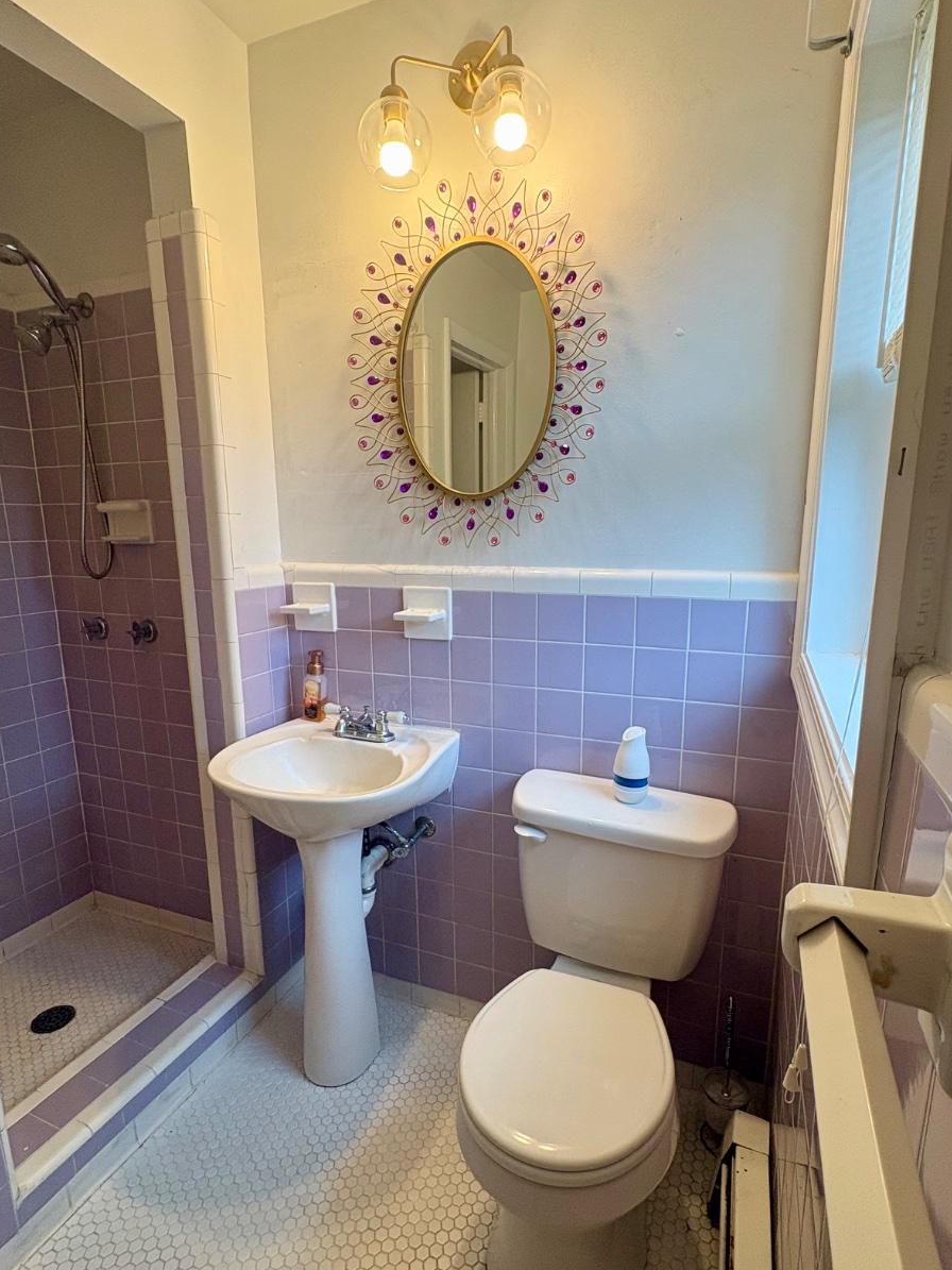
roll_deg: -0.5
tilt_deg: -11.5
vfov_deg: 87.7
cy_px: 658
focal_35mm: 18
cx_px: 484
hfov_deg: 71.6
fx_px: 660
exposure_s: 1/120
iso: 125
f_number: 2.2
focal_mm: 2.22
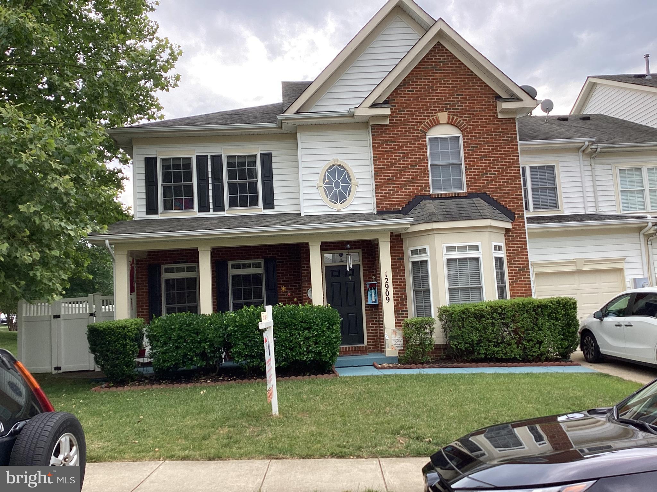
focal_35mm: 31
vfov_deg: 45.4
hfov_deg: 58.4
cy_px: 246
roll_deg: +2.9
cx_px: 328
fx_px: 588
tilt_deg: +6.4
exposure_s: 1/198
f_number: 2.4
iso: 25
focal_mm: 3.3
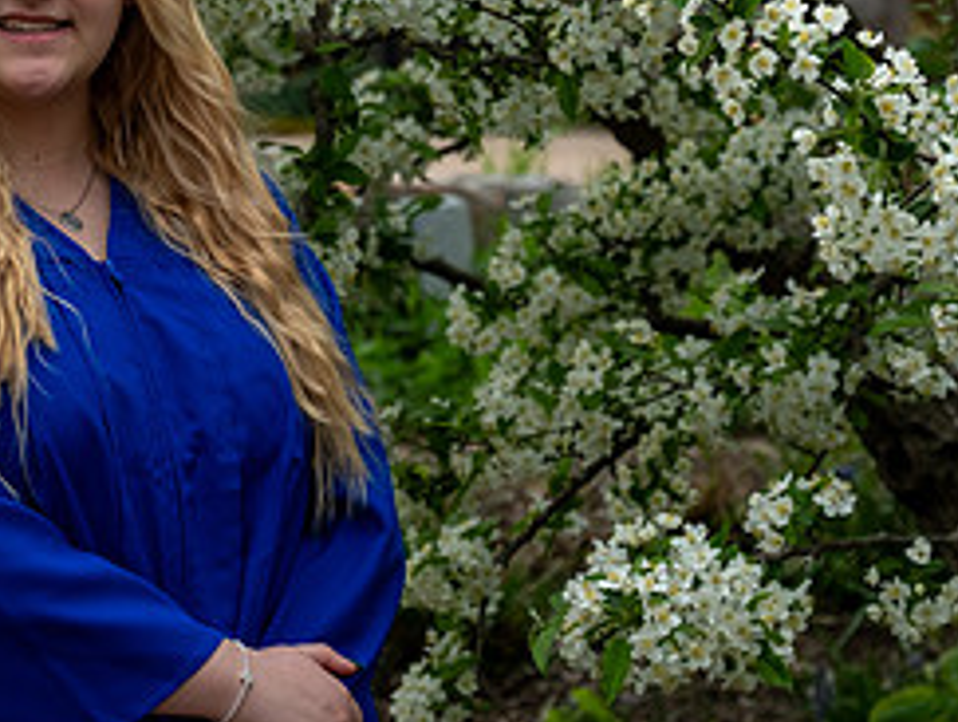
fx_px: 6541
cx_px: -166
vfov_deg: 6.3
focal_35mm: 236
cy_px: 53
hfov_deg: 8.3
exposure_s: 1/400
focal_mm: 68.7
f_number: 4.5
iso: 250
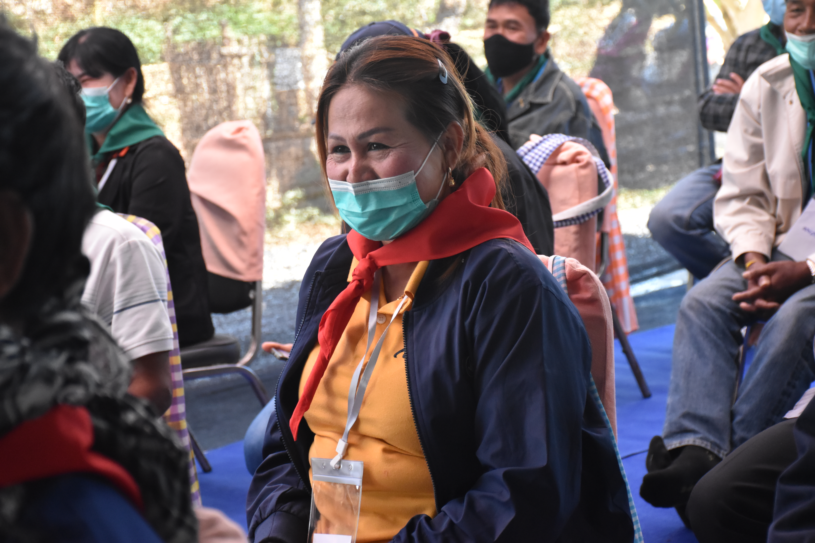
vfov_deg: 15.2
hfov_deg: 22.6
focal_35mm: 90
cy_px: 272
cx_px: 408
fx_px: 2037
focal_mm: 60
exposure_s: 1/160
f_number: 5.6
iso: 2500
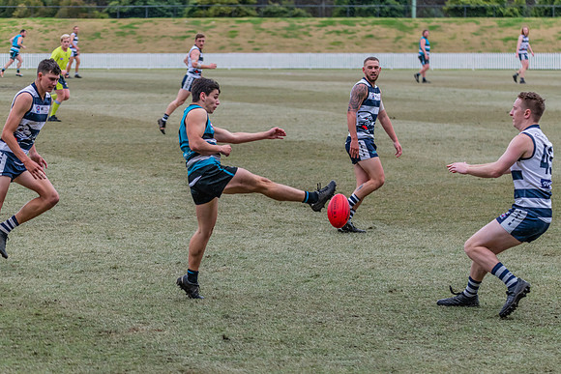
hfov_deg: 13.7
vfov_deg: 9.2
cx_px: 280
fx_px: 2338
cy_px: 187
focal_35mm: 150
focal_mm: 150
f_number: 5
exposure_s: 1/1600
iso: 1250
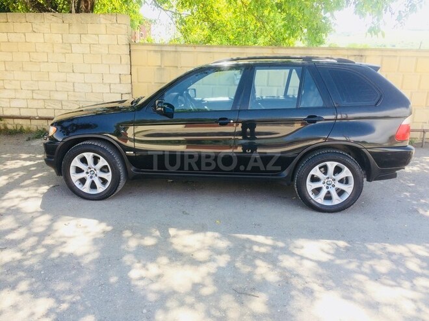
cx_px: 214
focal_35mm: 29
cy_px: 160
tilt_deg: -14.4
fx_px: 359
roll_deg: -4.2
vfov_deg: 48.2
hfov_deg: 61.7
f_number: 2.2
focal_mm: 4.15
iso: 32
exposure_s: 1/268
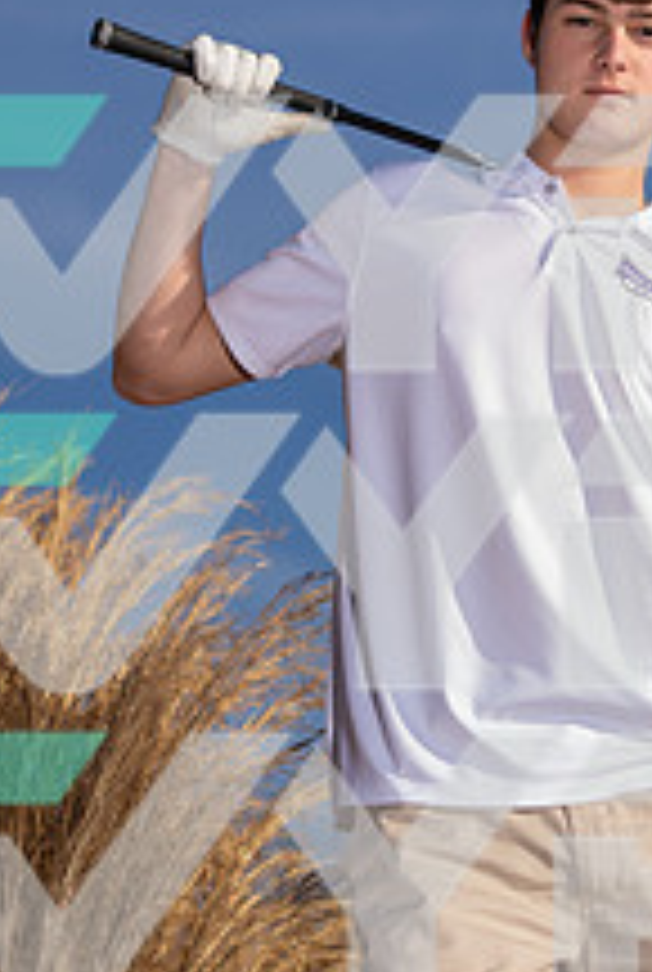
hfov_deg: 13.2
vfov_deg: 19.6
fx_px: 2812
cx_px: 510
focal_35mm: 104
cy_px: 554
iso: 64
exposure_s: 1/8000
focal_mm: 50
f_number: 1.8
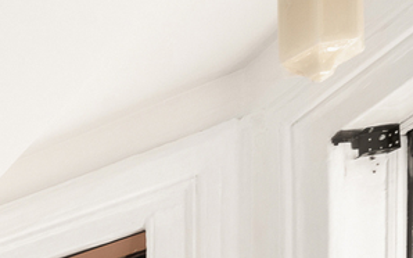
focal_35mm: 105
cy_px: 792
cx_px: -841
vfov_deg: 9.5
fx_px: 1181
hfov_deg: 11.3
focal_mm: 16
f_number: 11
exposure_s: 1/3
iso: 400
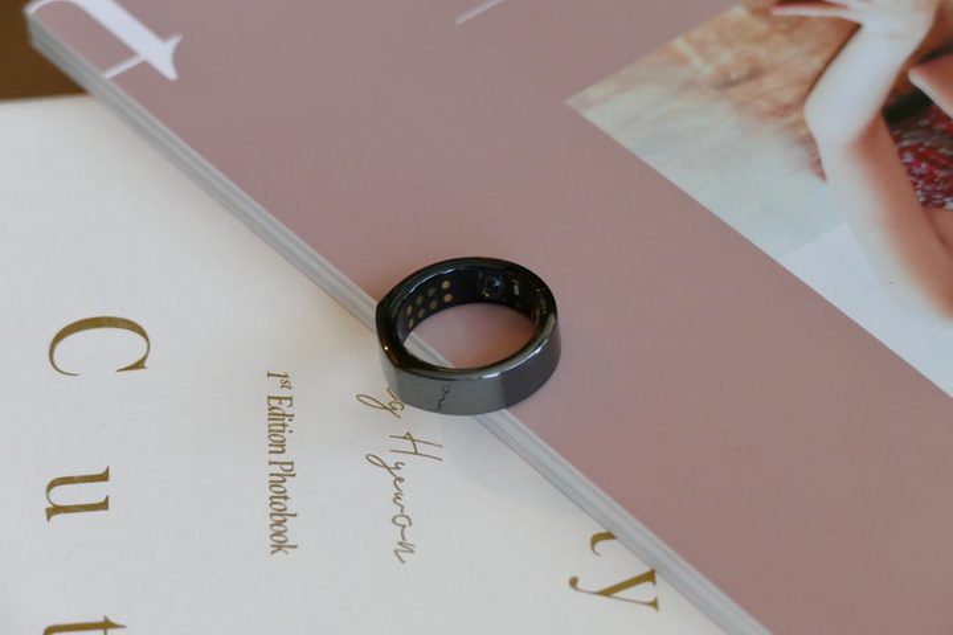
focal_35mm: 191
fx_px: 5056
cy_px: 318
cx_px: 476
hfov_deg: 10.8
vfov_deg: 7.2
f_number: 4.5
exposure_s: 1/100
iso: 1000
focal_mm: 69.6
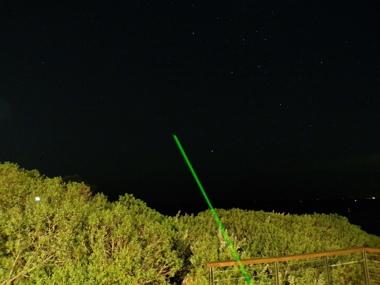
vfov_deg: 56.8
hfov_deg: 71.6
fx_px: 263
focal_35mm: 24
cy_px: 142
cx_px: 190
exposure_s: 4
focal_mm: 4.3
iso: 1600
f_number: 3
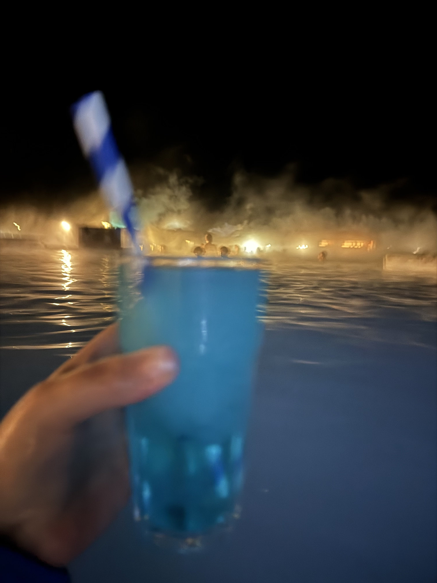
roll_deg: -1.1
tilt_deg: -5.3
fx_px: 404
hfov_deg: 56.8
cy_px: 292
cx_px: 218
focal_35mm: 24
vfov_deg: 71.6
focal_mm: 6.76
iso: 1250
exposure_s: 1/5
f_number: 1.78
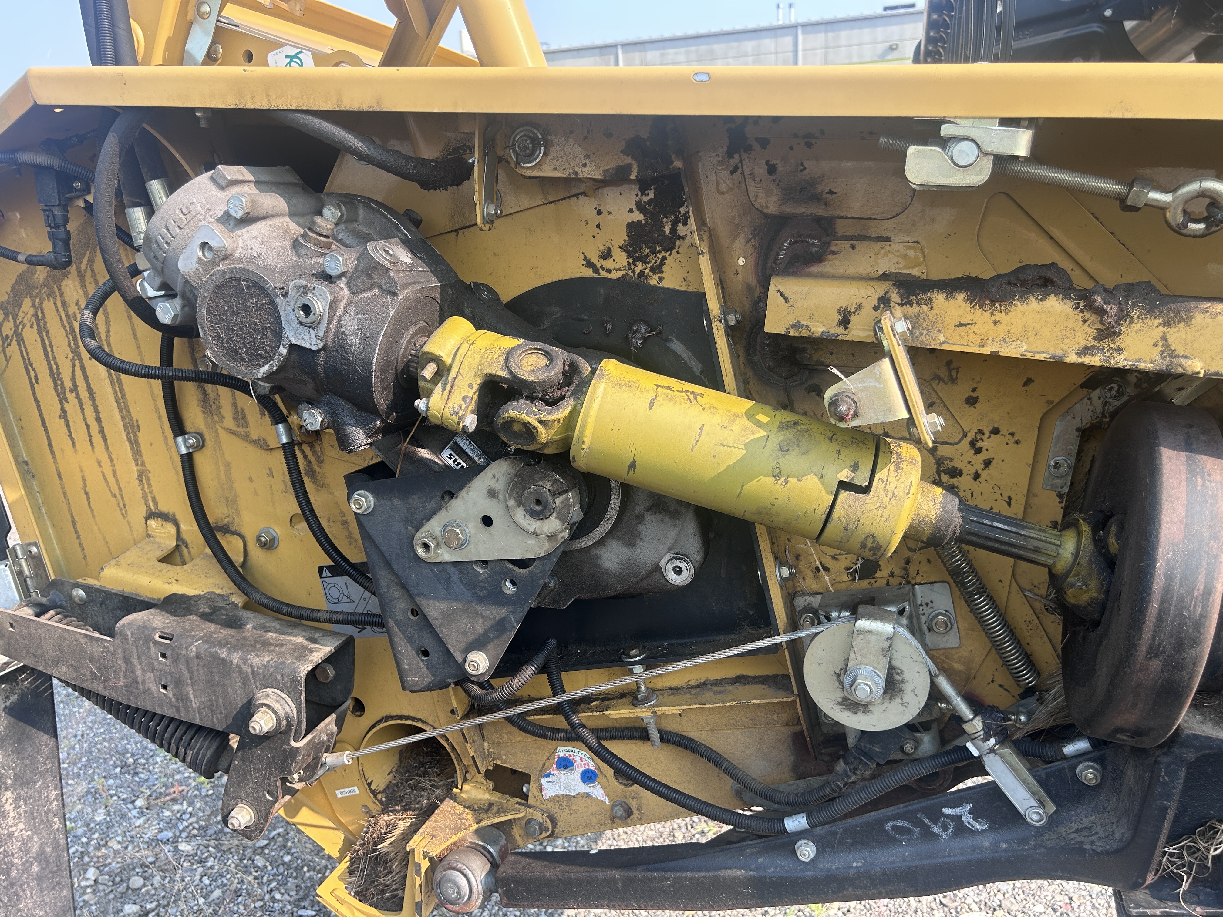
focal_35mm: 26
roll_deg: +3.6
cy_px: 458
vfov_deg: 53.1
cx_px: 612
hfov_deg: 67.3
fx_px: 919
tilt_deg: -16.5
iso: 50
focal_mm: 5.7
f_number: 1.5
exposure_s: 1/700
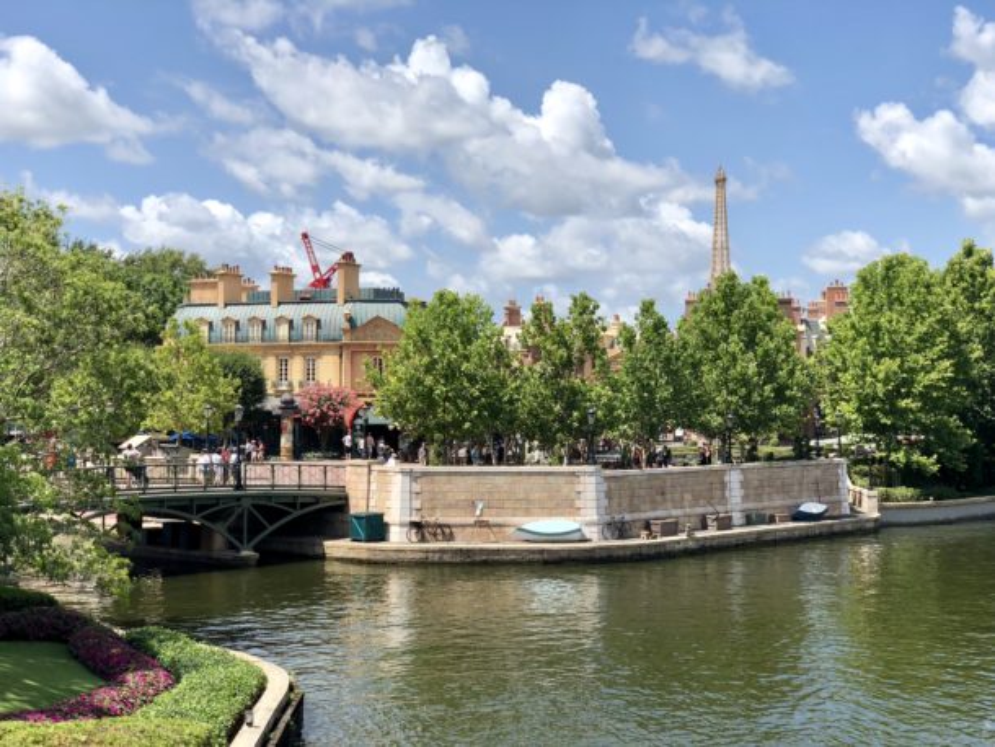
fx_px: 1495
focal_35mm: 52
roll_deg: +0.1
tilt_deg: +1.7
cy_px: 374
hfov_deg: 36.8
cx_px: 498
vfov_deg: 28.1
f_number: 2.4
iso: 16
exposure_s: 1/1116
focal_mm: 6
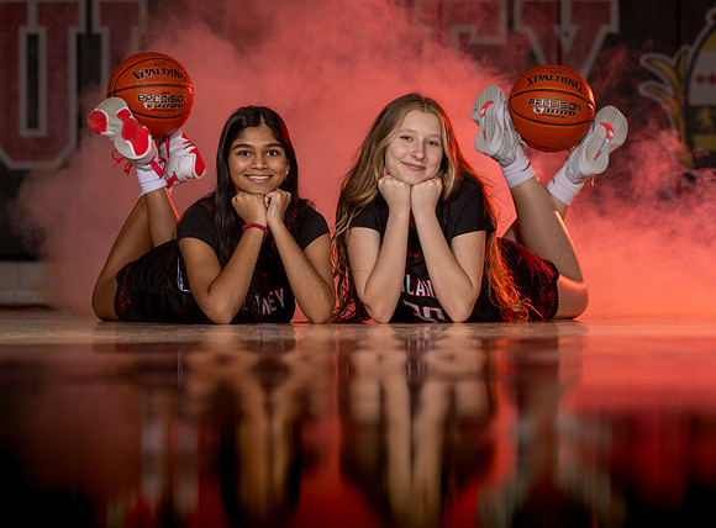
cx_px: 370
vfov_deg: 6.9
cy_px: 223
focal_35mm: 213
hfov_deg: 9.3
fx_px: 4384
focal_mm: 160
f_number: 6.3
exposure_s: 1/160
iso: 80
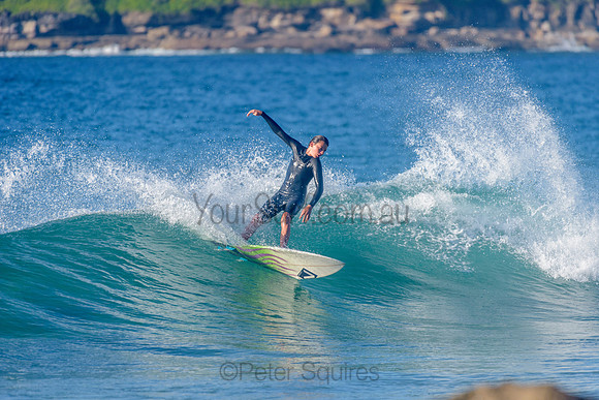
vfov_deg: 2.7
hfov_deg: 4.1
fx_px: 8326
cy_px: 200
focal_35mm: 500
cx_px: 300
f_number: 5.6
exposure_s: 1/2000
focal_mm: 500
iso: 280
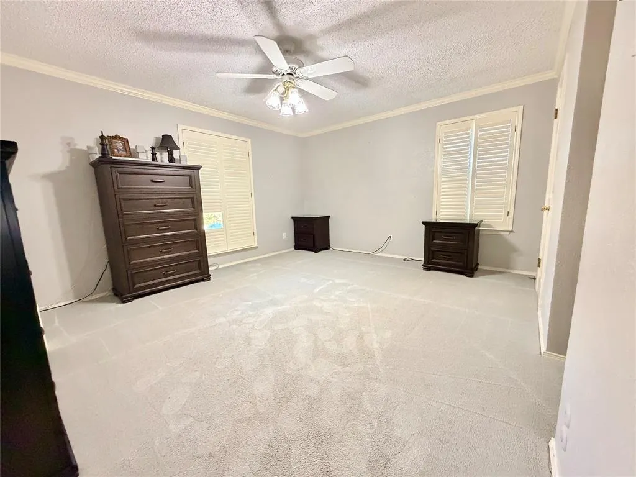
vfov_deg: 85.7
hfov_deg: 102.1
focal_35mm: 14
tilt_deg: -9.3
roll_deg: +1.3
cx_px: 318
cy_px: 238
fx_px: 257
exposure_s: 1/60
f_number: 2.2
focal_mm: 2.22
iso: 640
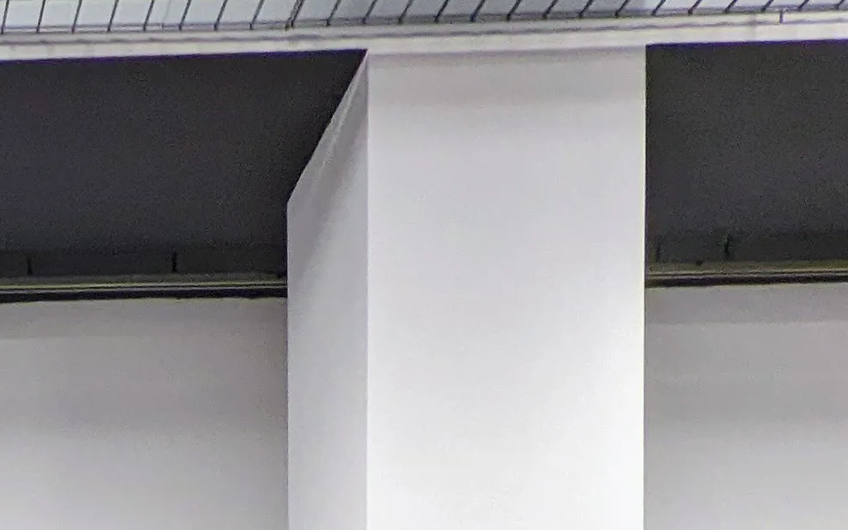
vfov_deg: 14.4
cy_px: 1150
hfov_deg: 25.3
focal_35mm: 70
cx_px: -260
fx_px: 1618
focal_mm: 2.35
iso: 242
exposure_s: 1/23.8
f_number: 2.2
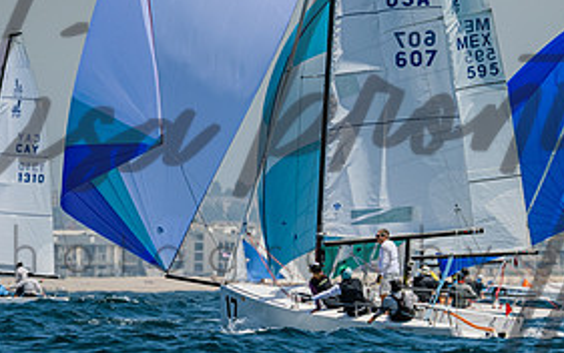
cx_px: 434
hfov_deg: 2.5
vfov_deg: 1.6
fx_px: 13012
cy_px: 177
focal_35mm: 846
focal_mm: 330
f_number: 6.3
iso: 400
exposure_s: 1/2500
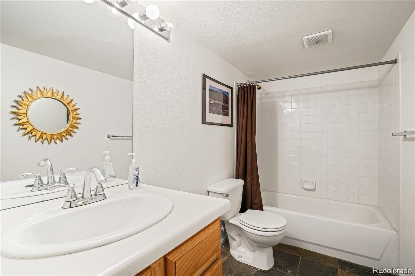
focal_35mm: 16
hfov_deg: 96.7
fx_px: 184
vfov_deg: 73.7
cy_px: 138
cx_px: 208
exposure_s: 2
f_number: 9
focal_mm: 16
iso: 100
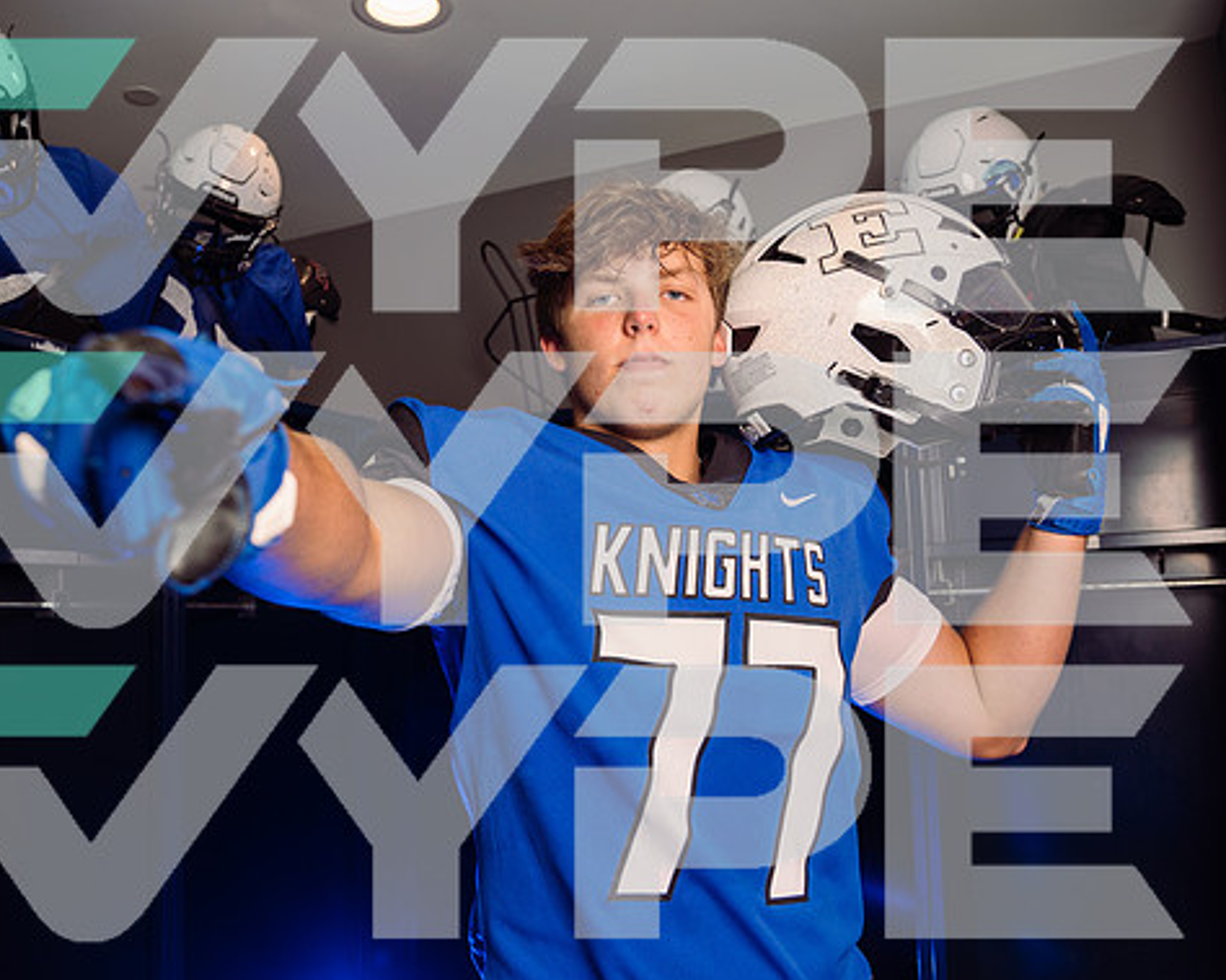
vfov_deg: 47.1
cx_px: 533
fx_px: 1125
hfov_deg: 57.0
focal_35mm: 31
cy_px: 490
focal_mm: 27
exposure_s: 1/250
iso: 320
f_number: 4.5
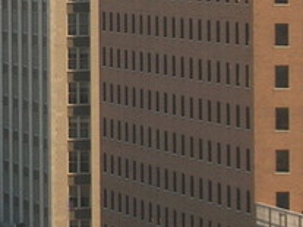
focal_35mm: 415
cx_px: -157
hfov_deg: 4.7
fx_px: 3630
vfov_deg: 3.6
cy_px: -57
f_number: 4.8
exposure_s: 1/165
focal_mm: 16.7
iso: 50
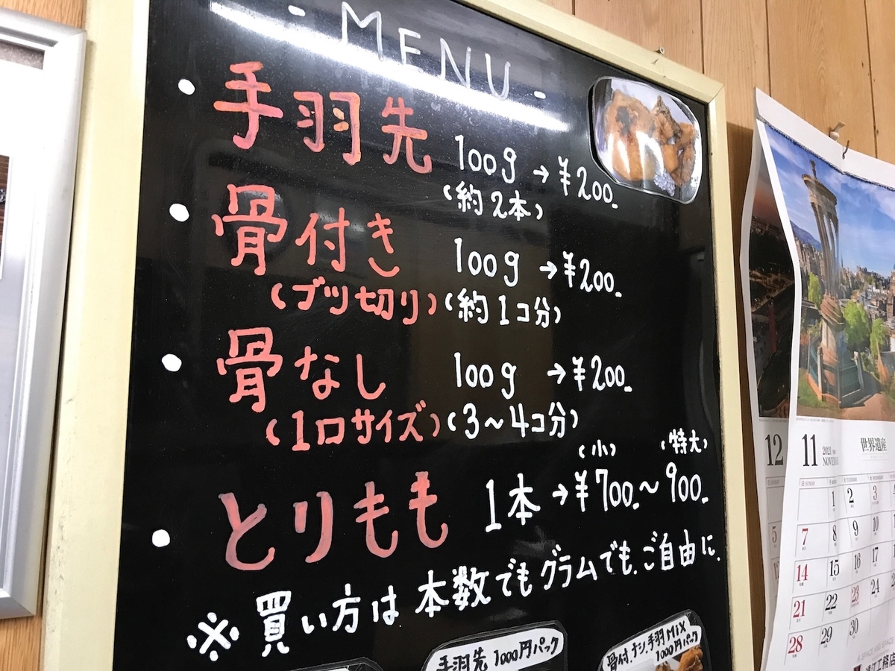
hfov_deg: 63.4
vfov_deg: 49.7
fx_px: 724
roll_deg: -0.6
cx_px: 448
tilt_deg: +8.0
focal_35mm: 28
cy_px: 336
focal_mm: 3.99
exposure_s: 1/15
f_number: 1.8
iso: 50
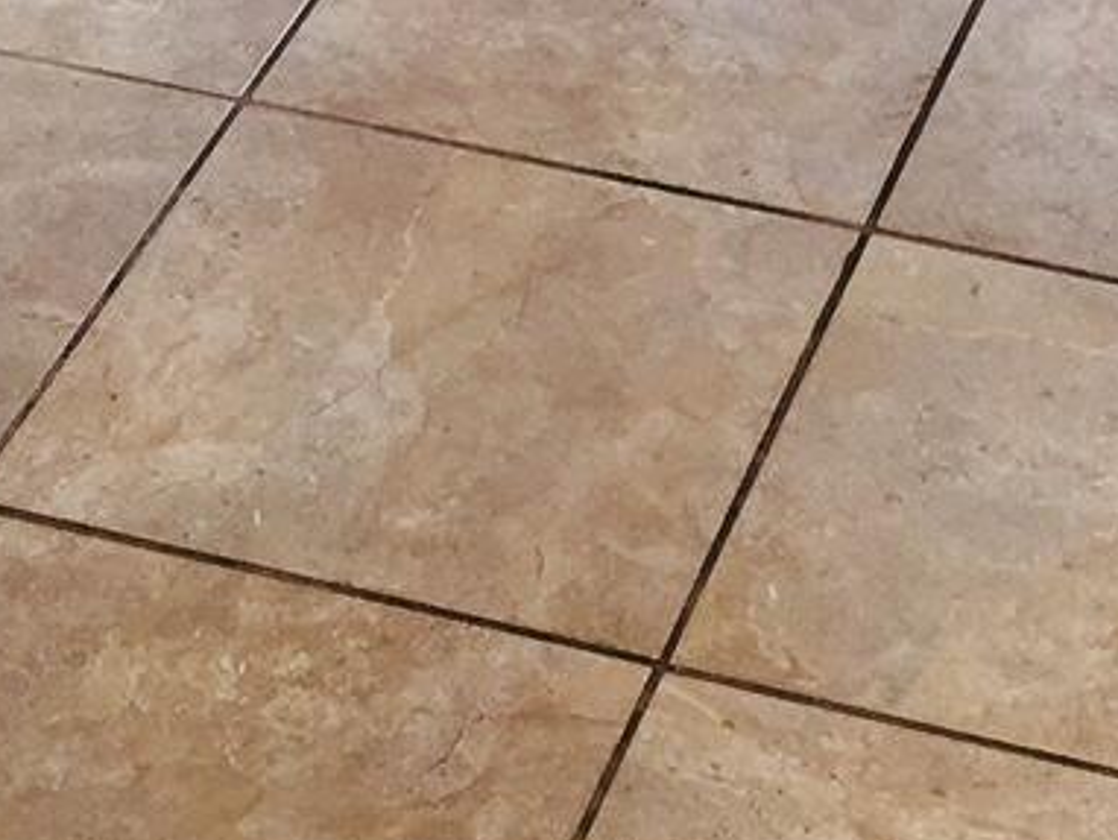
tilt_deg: -24.7
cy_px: -697
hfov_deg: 12.9
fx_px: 4945
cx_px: 571
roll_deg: +0.1
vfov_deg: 9.2
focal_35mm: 153
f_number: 2.2
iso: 32
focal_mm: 4.15
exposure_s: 1/30
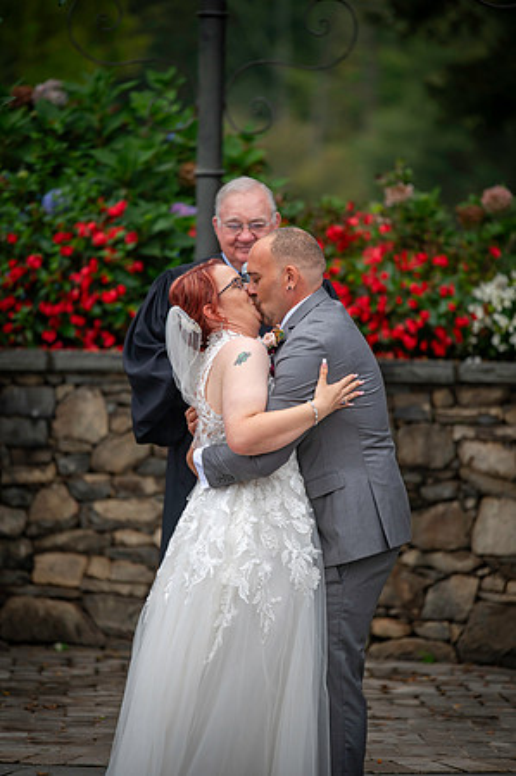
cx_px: 258
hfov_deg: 6.9
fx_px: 4310
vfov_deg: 10.3
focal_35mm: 200
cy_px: 388
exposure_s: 1/160
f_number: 3.2
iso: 320
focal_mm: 200
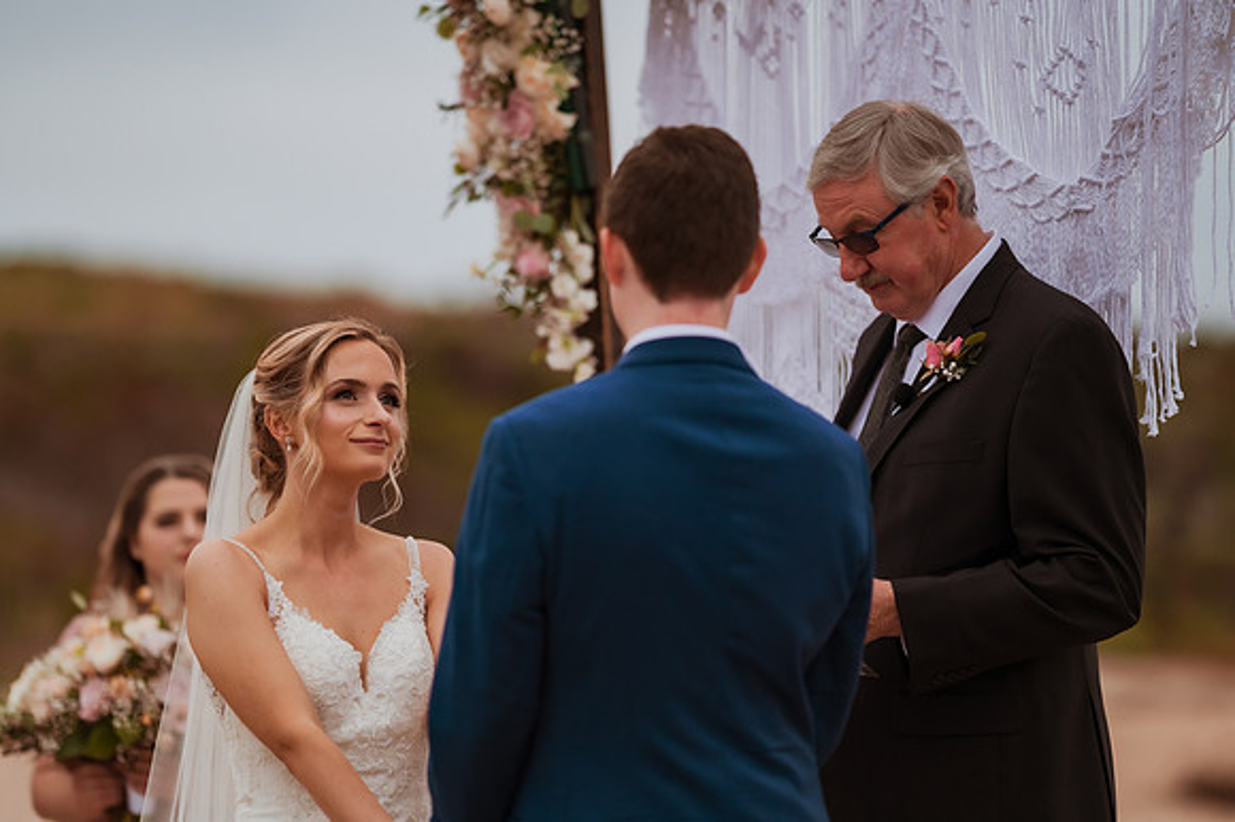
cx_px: 618
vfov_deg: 10.1
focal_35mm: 135
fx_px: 4628
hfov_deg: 15.2
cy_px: 411
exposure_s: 1/3200
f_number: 1.8
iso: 500
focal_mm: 135
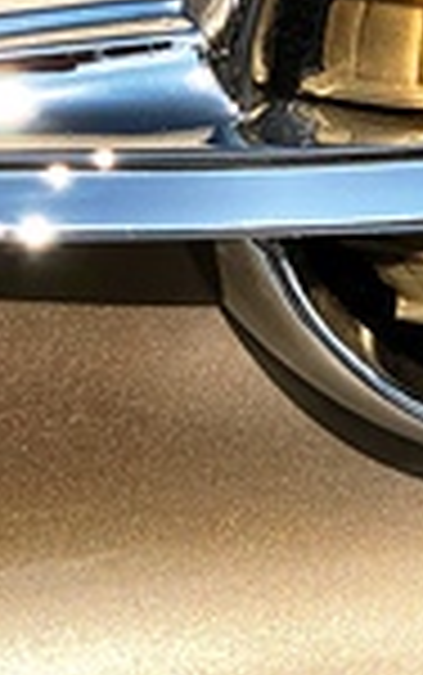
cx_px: 468
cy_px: 176
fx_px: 4069
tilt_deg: -21.0
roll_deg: -2.2
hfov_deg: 5.9
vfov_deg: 9.5
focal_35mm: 221
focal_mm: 6
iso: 16
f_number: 2.4
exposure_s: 1/2000
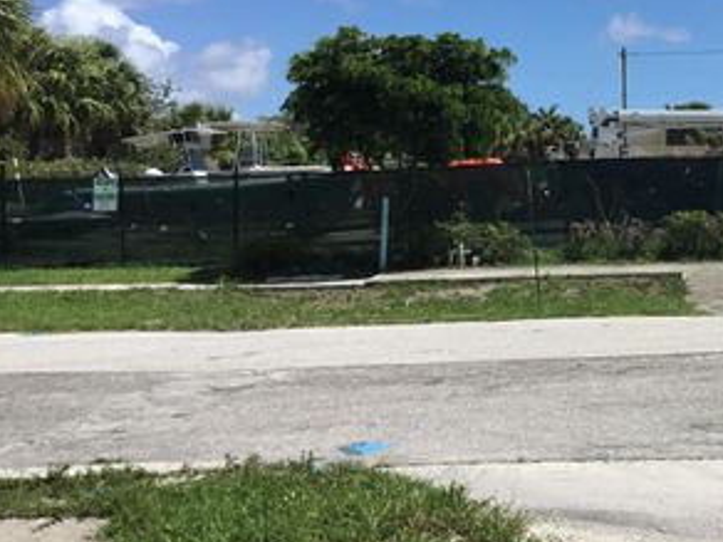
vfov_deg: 27.4
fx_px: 1107
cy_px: 199
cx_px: 612
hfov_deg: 34.7
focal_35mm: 53
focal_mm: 3.3
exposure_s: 1/1988
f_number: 2.4
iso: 25
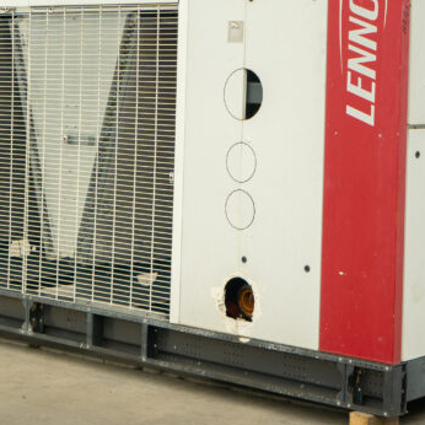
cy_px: 76
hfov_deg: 19.6
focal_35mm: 88
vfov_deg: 19.5
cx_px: 322
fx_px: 1222
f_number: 4
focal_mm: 35
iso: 200
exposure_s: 1/800
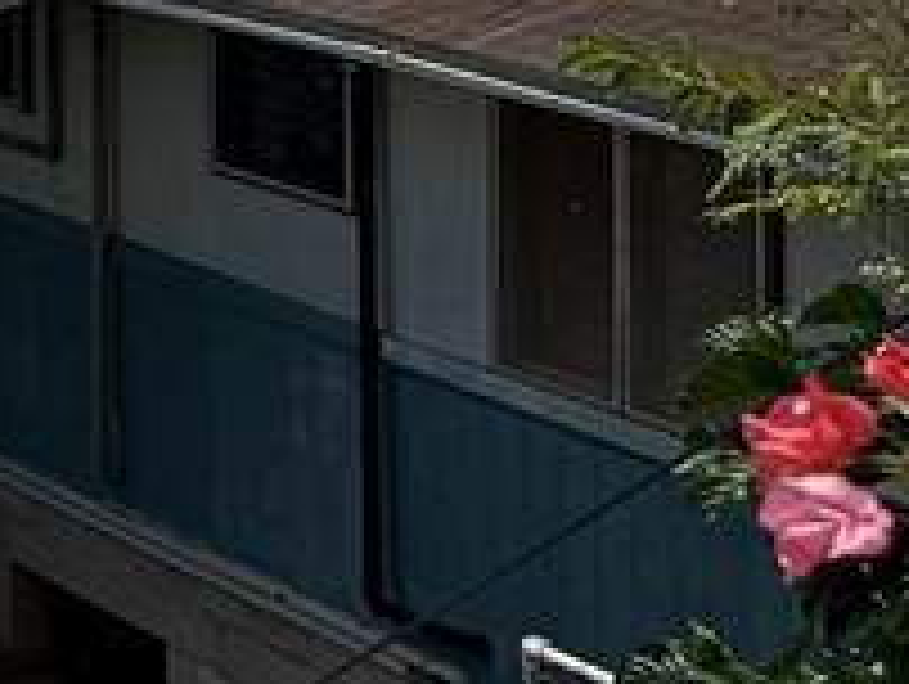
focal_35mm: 152
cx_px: -1746
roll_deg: -2.0
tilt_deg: +3.8
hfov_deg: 10.0
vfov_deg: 9.1
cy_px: -720
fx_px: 3996
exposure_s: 1/14286
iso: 80
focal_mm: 6.76
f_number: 1.78
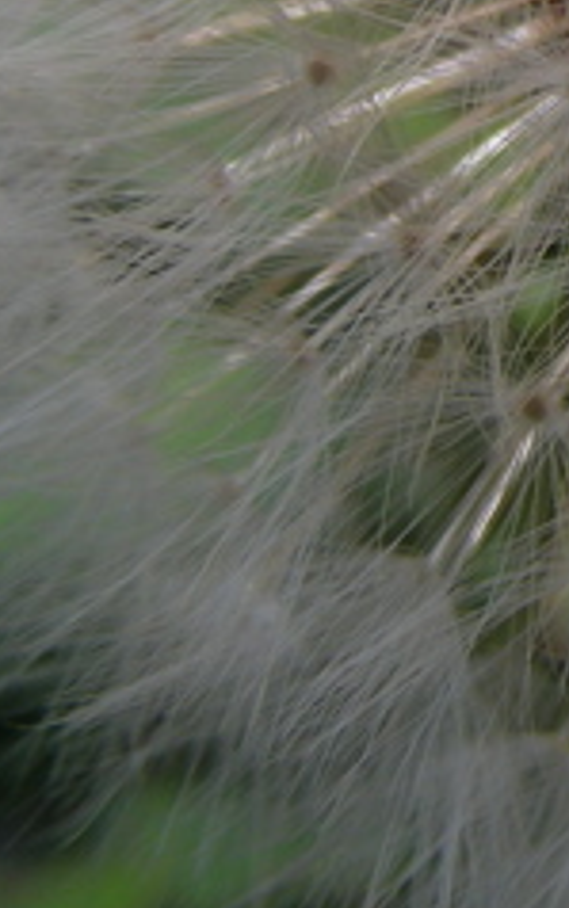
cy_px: -198
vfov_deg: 14.2
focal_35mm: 142
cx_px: 1001
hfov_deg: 8.9
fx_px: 3519
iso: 50
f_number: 4
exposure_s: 1/387
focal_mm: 6.3
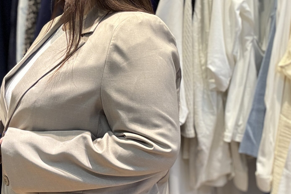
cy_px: 115
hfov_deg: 34.7
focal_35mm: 57
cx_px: 94
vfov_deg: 23.7
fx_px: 461
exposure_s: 1/50
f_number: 1.9
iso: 100
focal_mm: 2.69
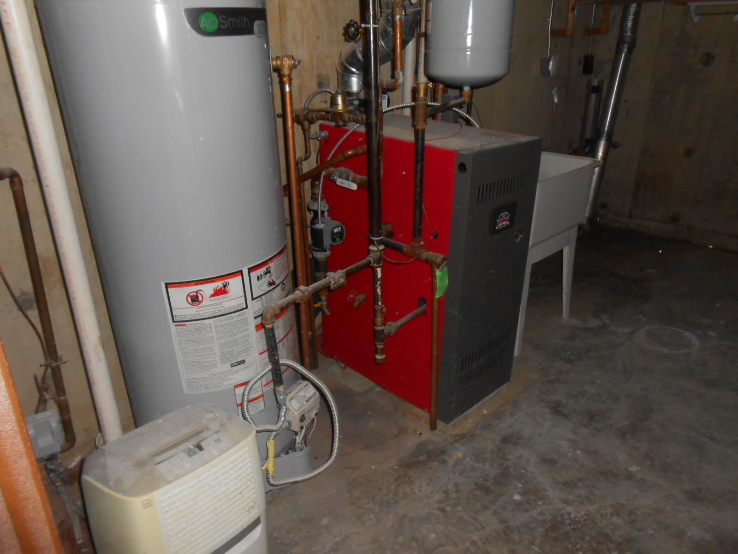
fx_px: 554
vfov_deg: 53.1
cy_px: 277
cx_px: 369
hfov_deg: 67.3
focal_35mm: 26
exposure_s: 1/25
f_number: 3.5
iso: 200
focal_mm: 4.6
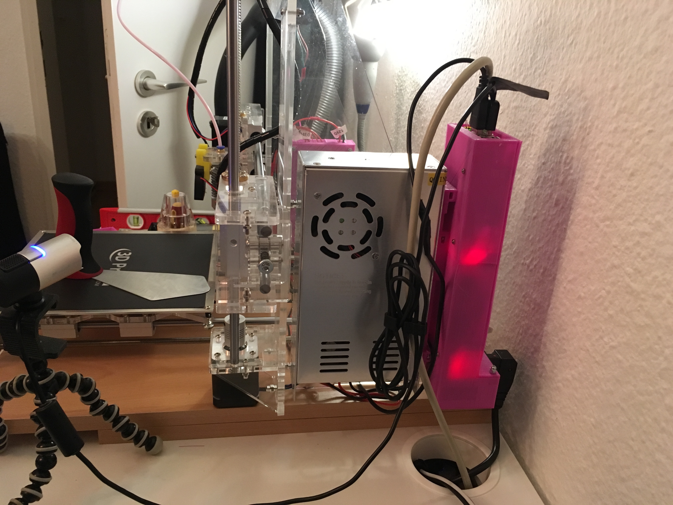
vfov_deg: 48.2
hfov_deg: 61.7
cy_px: 252
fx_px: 564
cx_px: 336
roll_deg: -4.8
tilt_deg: -21.8
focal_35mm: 29
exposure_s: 1/17
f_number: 2.2
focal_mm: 4.15
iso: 200
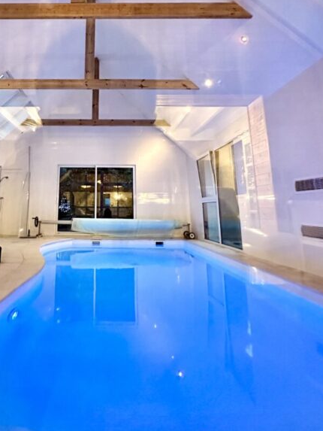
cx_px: 102
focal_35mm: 25
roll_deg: -1.1
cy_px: 136
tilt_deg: +13.5
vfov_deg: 67.1
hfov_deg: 53.6
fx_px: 311
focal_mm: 2.22
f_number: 2.2
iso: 1250
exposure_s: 1/50
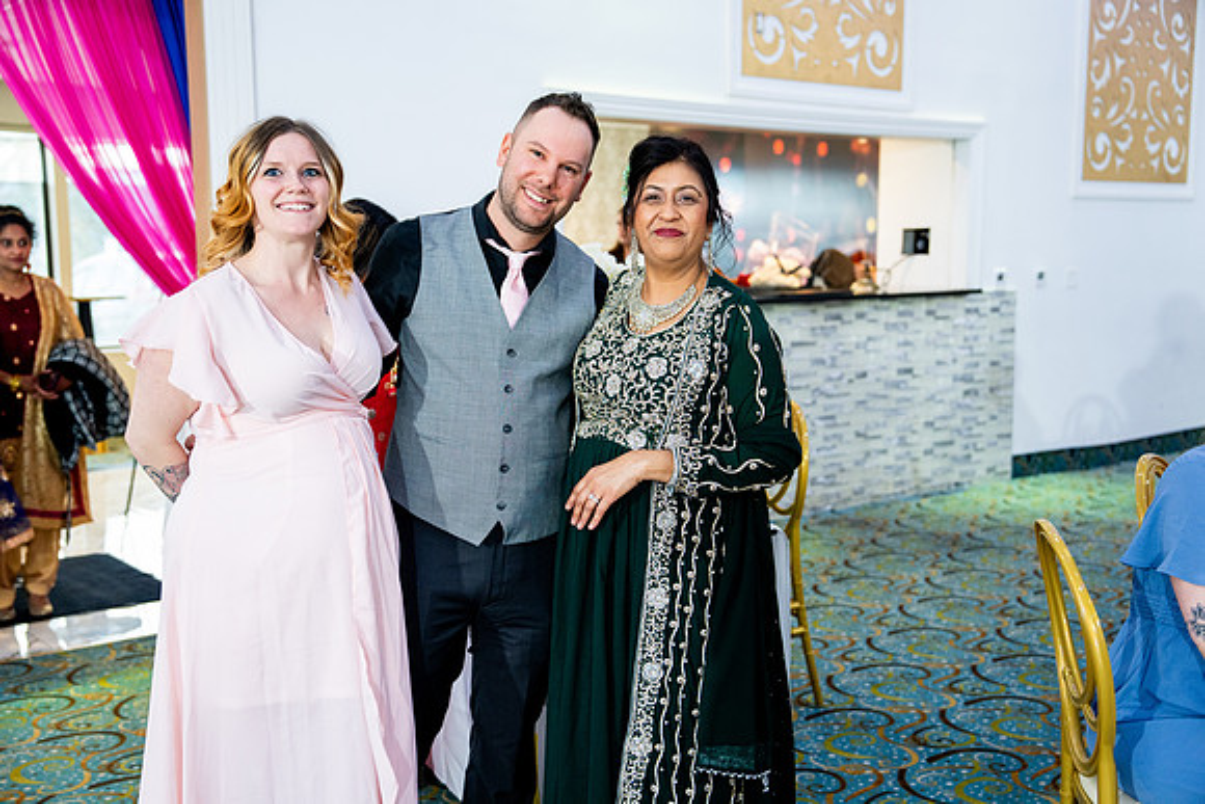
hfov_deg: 47.4
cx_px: 602
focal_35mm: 41
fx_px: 1373
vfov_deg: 32.6
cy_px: 402
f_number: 2.8
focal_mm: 41
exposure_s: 1/125
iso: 1600
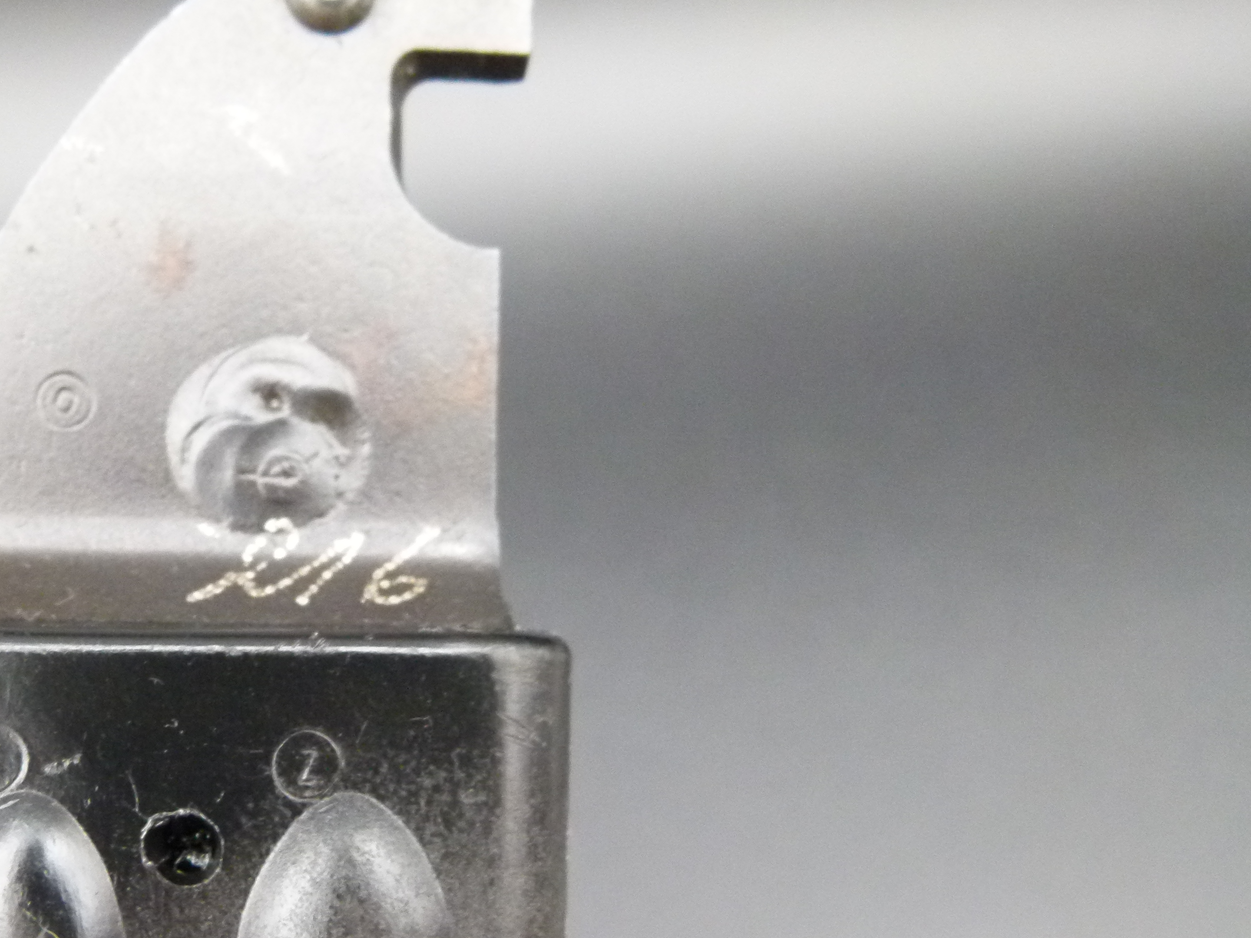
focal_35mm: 48
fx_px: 1735
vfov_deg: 30.2
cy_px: 547
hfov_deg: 38.7
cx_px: 319
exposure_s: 1/50
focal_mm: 5.7
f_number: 3
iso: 400
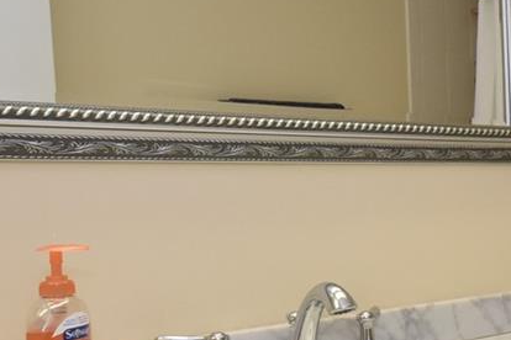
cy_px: 227
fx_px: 823
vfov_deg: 23.3
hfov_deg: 27.7
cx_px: 691
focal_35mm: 58
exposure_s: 1/125
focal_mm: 10
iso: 720
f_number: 5.6
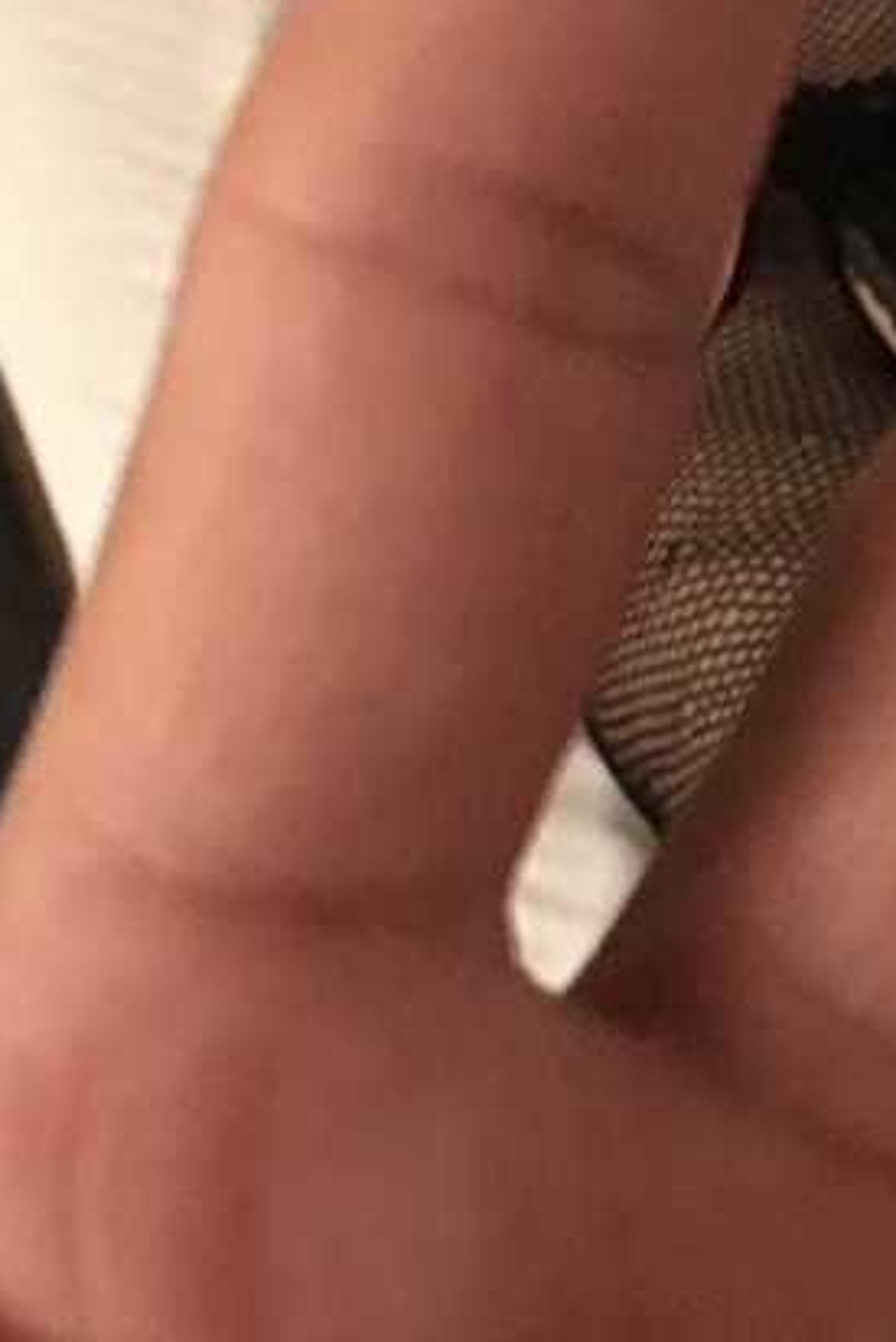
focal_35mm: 78
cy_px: 915
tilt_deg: -60.6
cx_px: 1140
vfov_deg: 25.8
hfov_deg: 16.6
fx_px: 2909
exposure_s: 1/15
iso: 640
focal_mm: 4.15
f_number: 2.2
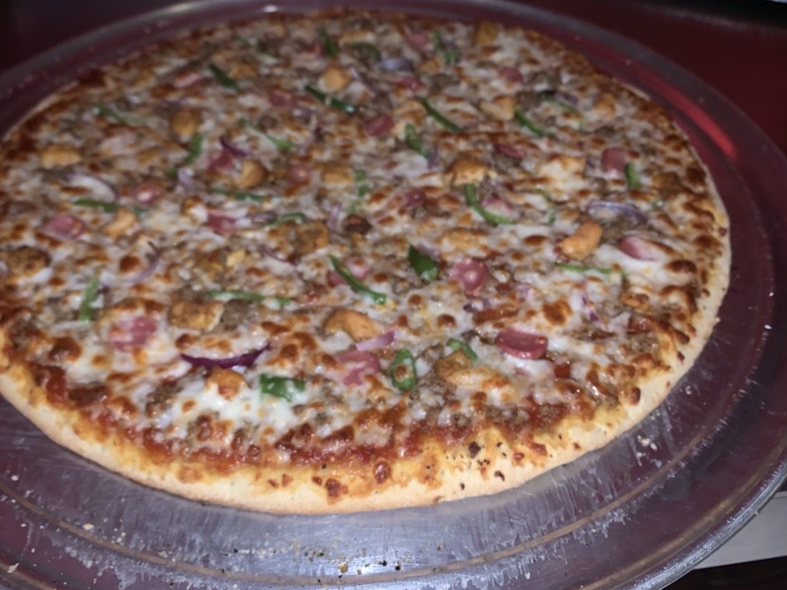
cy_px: 255
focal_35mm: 30
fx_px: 682
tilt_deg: -44.4
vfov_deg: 46.7
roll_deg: +0.8
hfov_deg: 59.8
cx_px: 343
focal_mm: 4.25
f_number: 1.8
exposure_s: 1/4
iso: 50
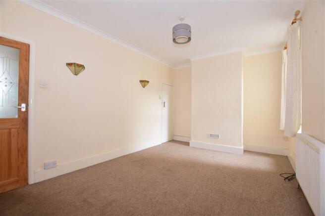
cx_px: 162
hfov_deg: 100.4
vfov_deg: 77.3
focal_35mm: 15
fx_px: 135
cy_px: 108
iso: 400
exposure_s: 1/25
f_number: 5.6
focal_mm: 10
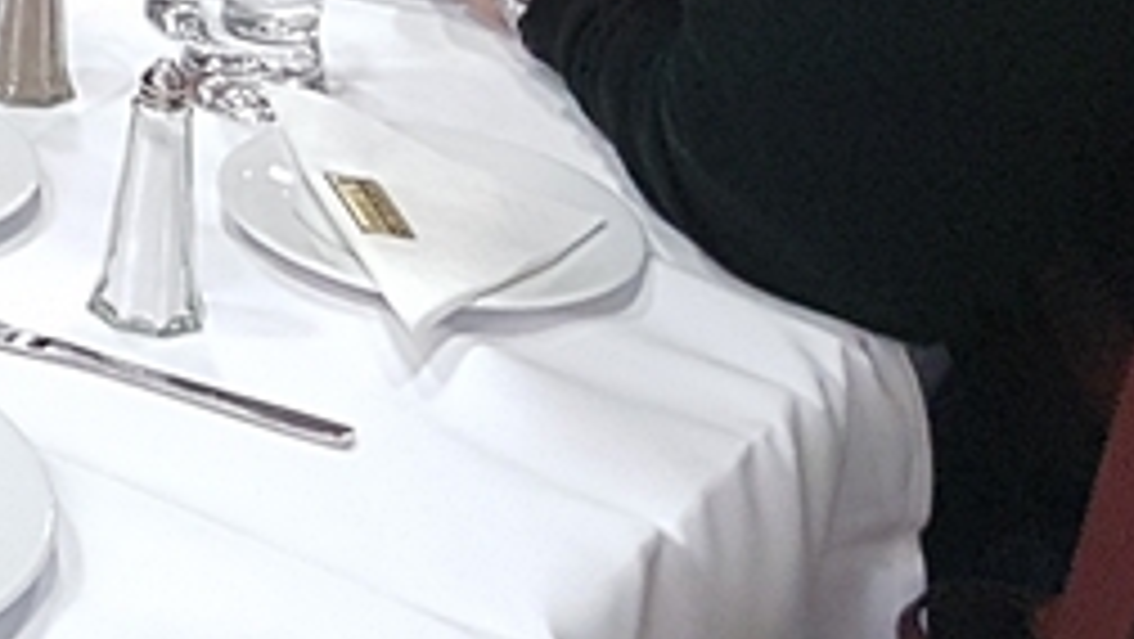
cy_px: -945
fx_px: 4061
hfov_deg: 13.8
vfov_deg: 8.2
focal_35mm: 135
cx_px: -1017
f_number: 1.7
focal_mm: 4.2
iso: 200
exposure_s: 1/50
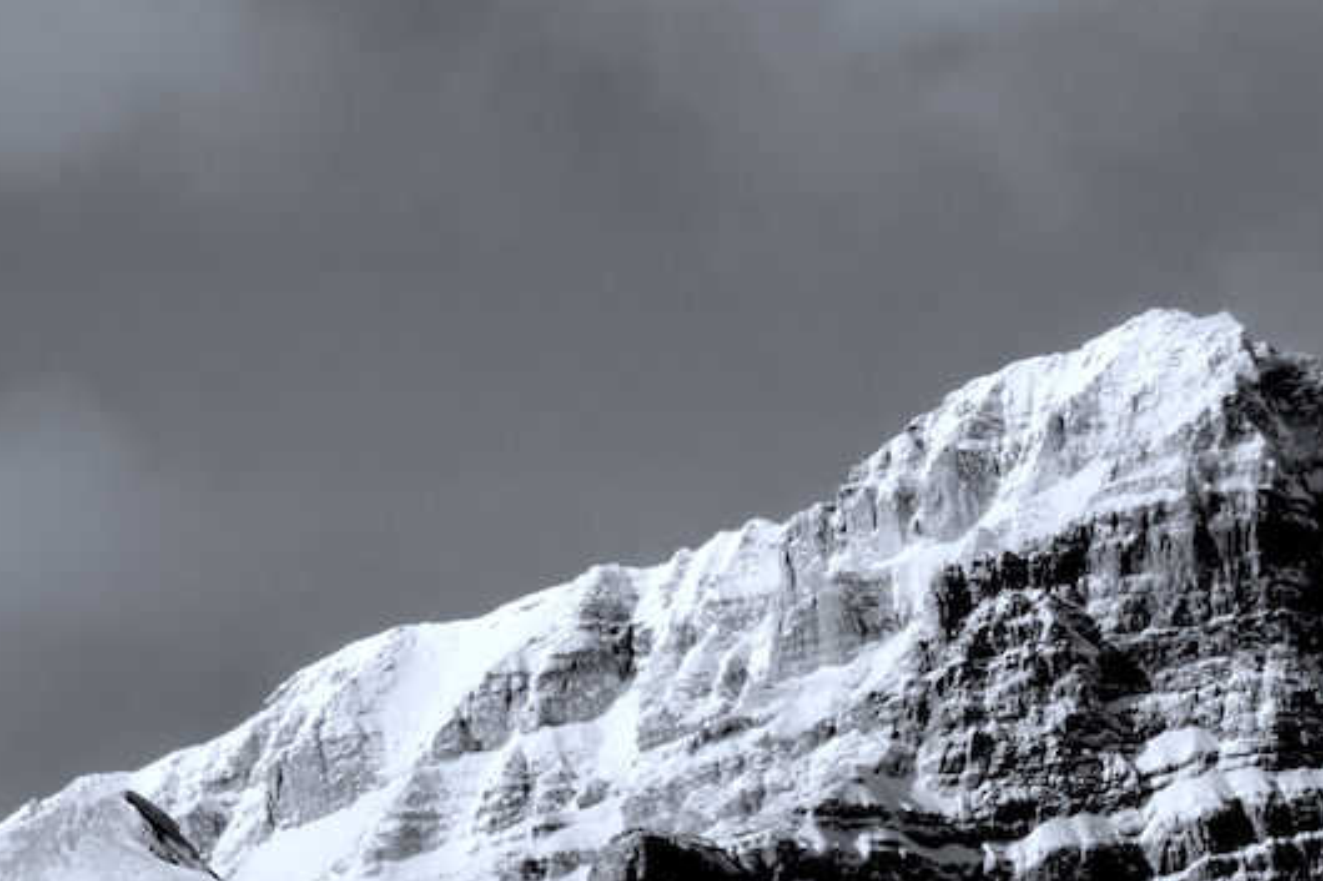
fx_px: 26597
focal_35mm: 724
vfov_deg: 1.9
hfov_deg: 2.8
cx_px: 979
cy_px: 99
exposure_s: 1/1250
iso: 200
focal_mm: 200
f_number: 9
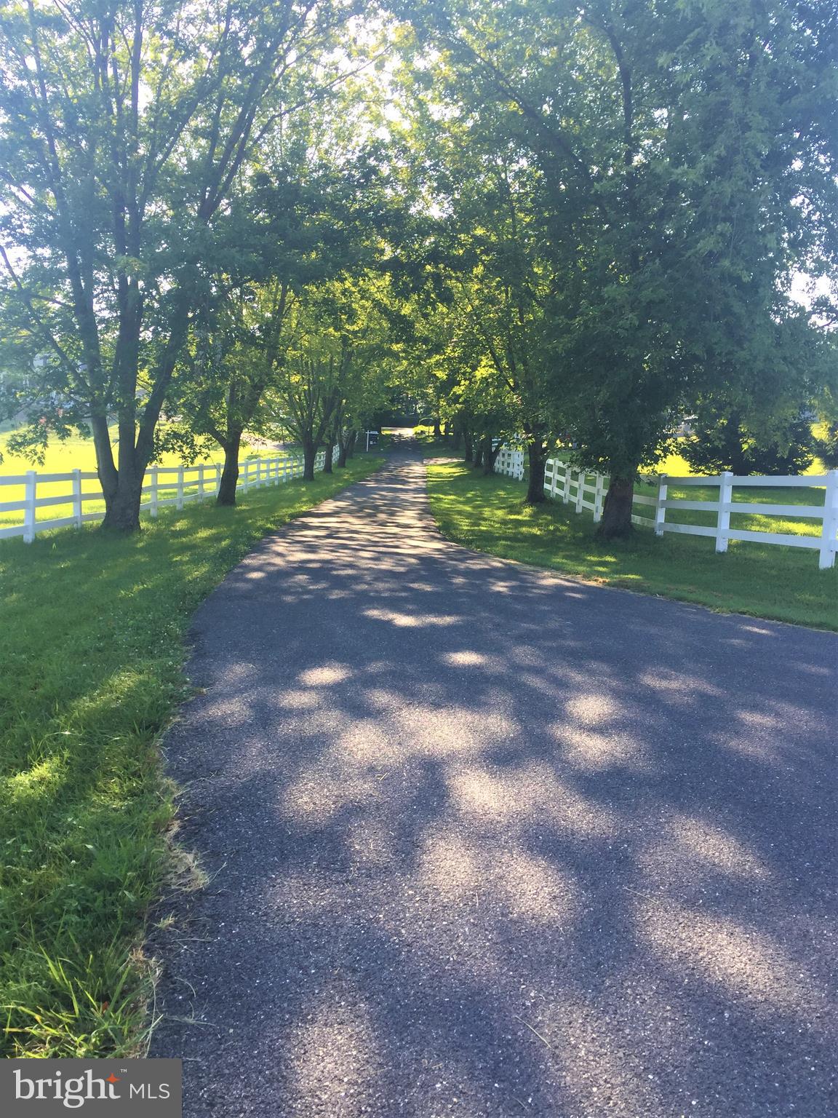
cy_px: 559
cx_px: 419
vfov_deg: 61.7
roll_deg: -3.4
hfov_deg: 48.2
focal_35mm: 29
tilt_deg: -4.8
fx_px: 936
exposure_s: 1/455
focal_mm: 4.15
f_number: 2.2
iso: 32
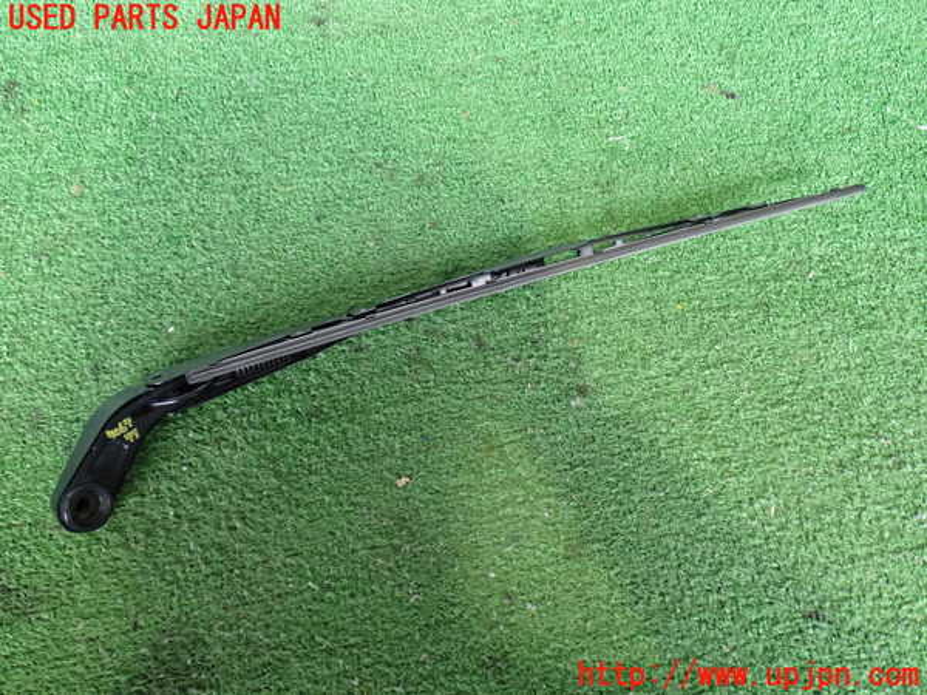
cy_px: 348
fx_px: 857
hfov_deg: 56.8
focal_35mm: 32
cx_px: 464
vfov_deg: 44.2
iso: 320
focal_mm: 5.79
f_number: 2.4
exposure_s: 1/30
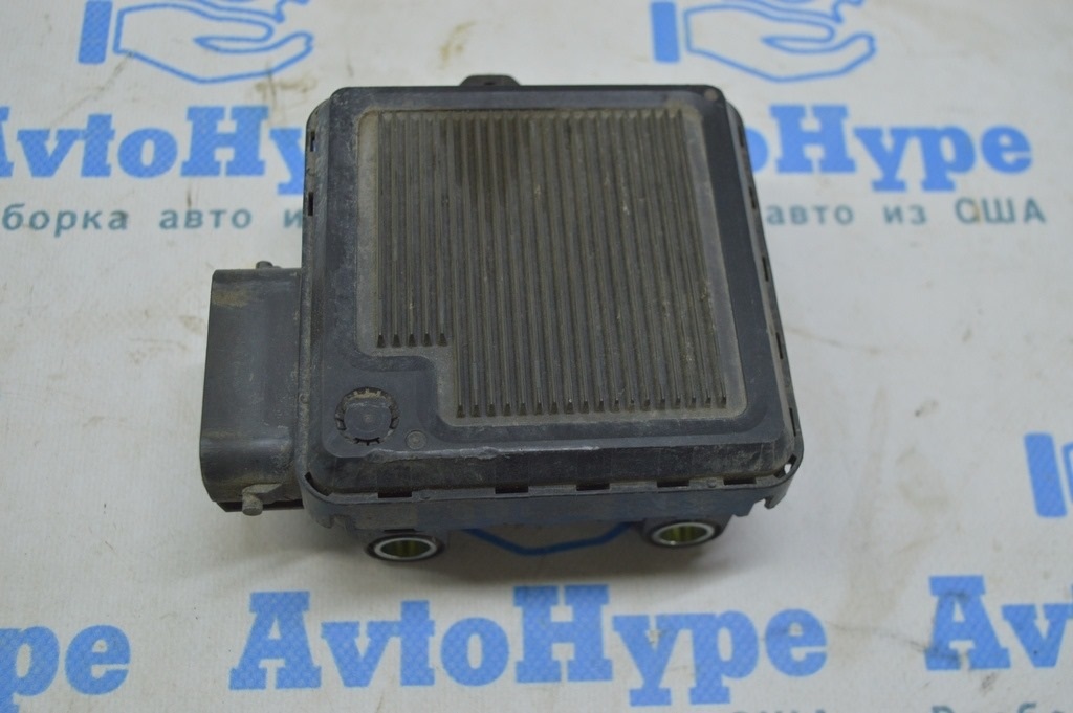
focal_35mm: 44
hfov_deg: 45.0
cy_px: 356
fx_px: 1295
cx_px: 536
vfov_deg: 30.8
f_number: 5.6
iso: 400
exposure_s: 1/40
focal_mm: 29
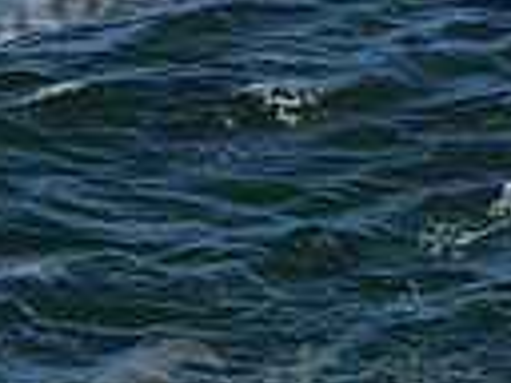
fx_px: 3203
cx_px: 687
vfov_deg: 6.7
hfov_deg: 9.0
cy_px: -321
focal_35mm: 217
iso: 100
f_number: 3.8
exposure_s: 1/1250
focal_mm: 8.6
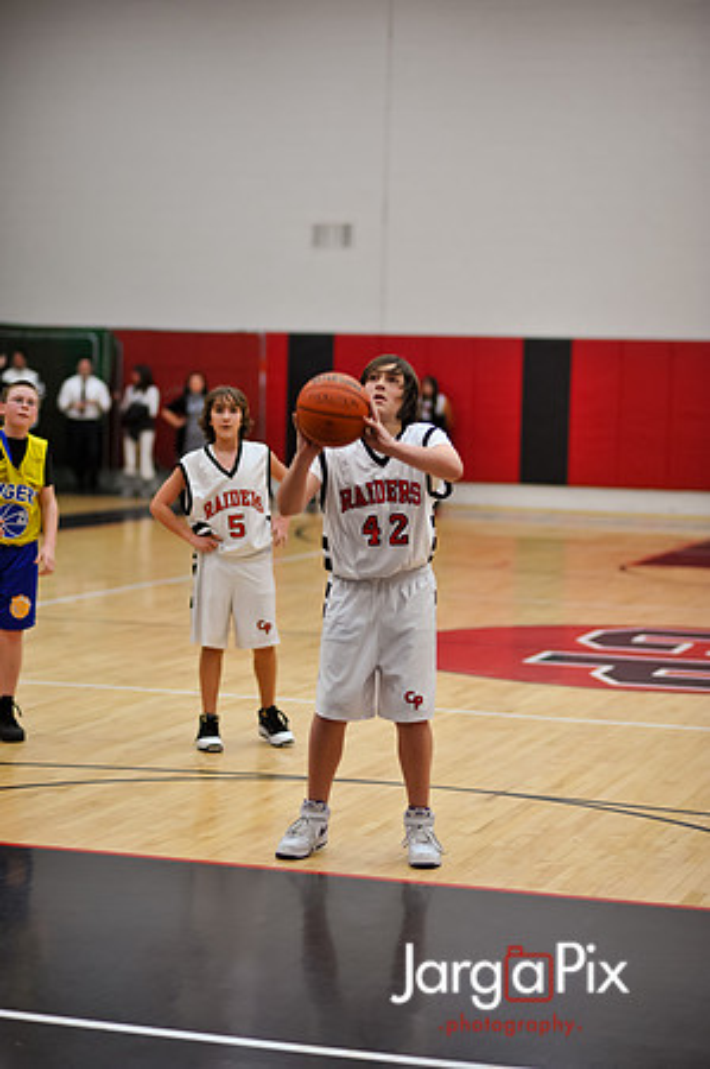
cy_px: 534
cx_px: 355
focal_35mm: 85
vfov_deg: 23.9
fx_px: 2520
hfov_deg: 16.0
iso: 1000
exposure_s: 1/500
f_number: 2
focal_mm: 85
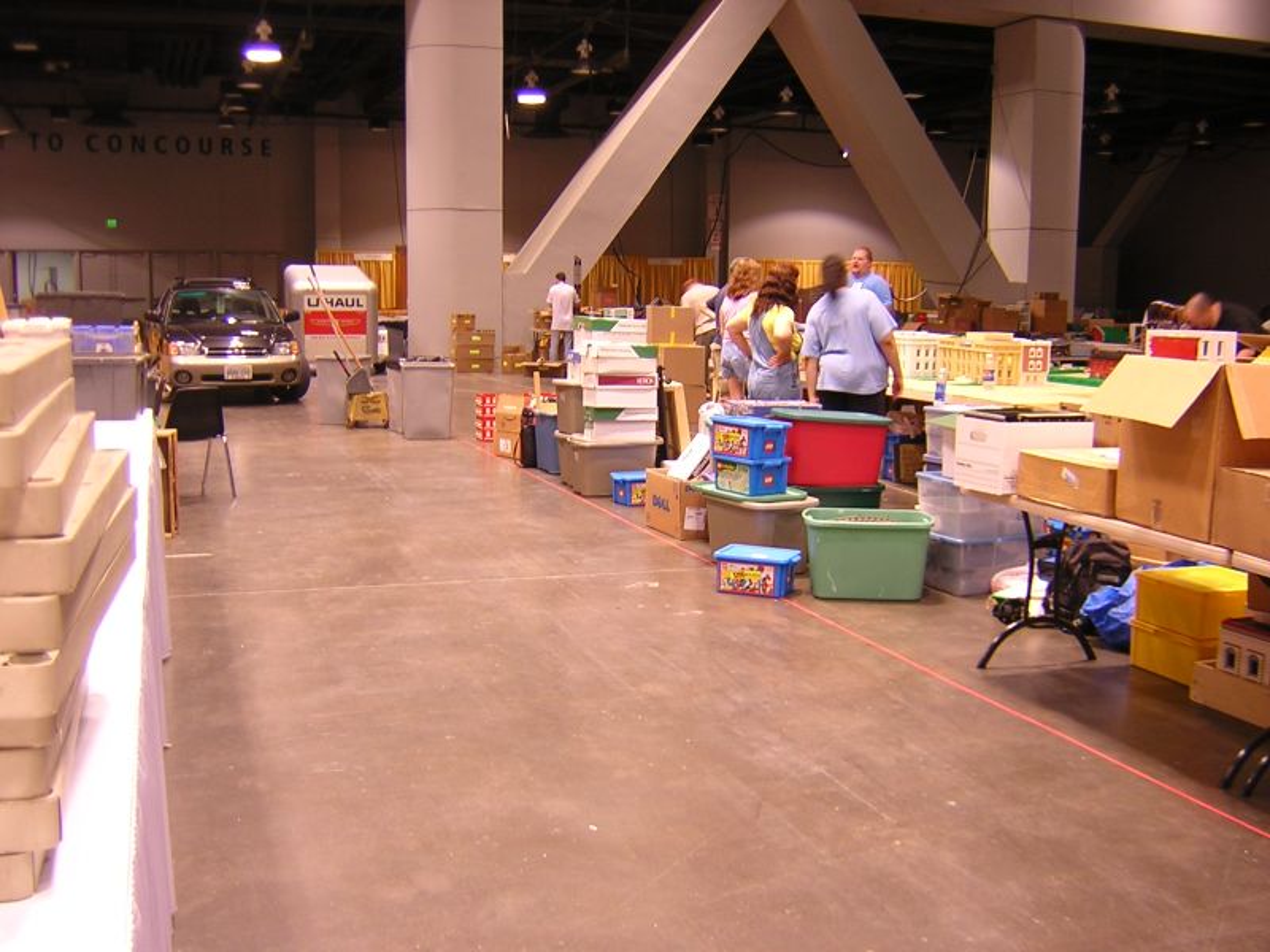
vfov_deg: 39.7
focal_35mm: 36
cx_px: 635
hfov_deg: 51.4
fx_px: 1321
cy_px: 476
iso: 100
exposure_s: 1/5.6
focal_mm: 4.7
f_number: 2.6
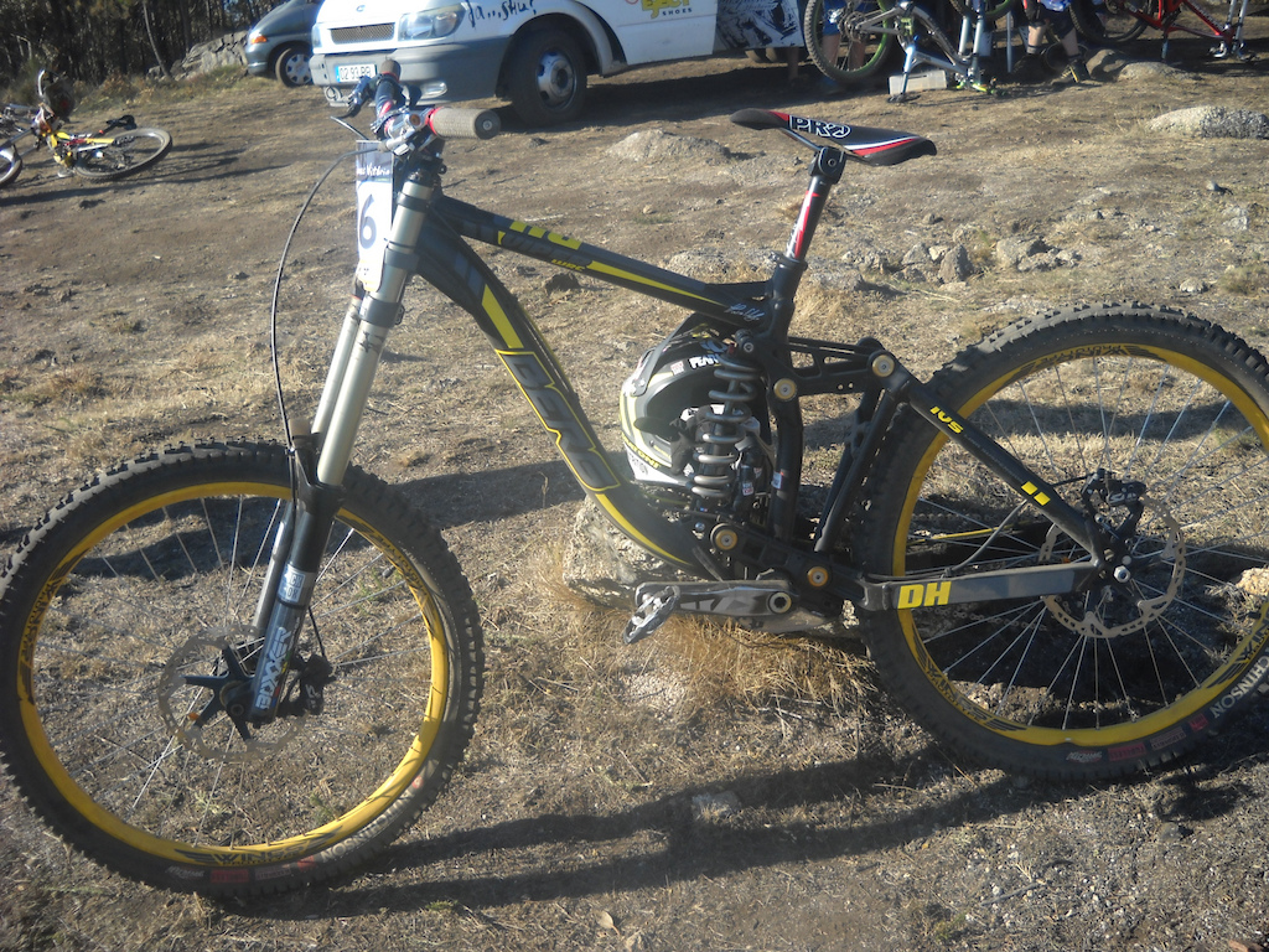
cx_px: 634
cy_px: 476
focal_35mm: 41
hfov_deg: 45.8
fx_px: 1503
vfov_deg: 35.1
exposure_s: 1/369
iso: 64
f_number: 3.1
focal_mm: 6.72
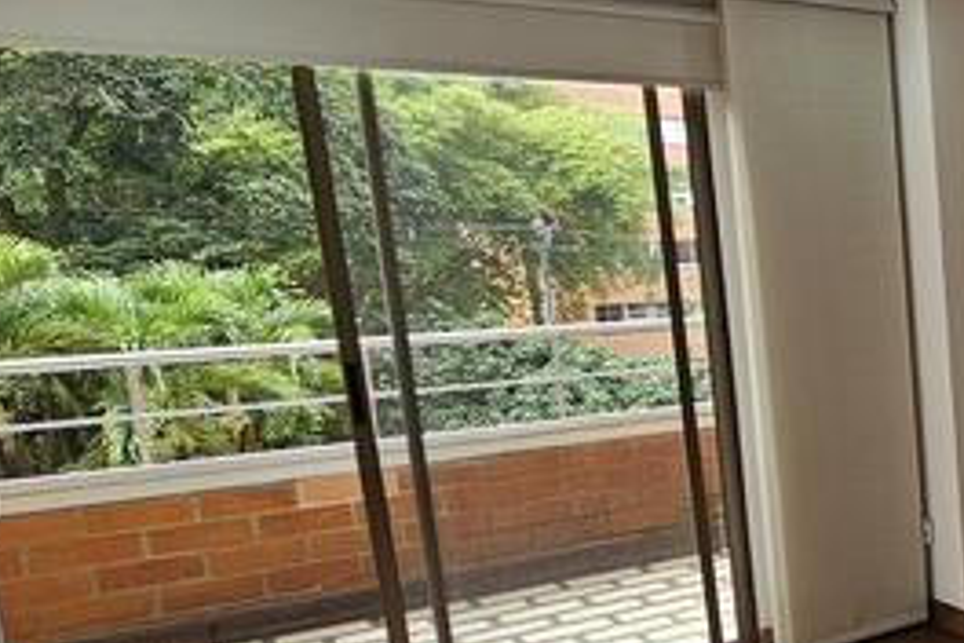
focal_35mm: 41
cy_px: 449
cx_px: 1315
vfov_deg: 32.2
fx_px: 1098
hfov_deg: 32.4
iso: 50
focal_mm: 2.2
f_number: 2.2
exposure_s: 1/95.8
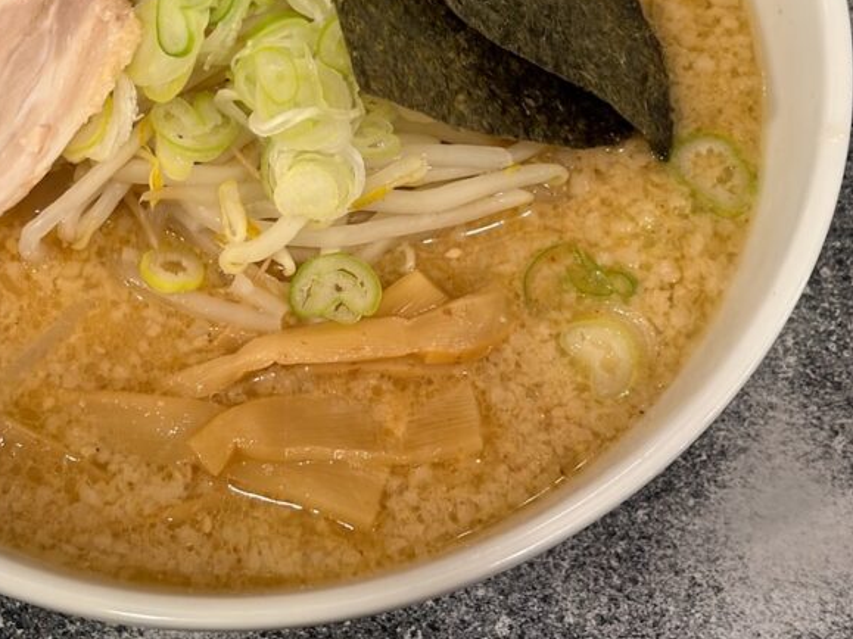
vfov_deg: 15.9
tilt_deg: -63.7
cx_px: 243
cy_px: 99
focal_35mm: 92
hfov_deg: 21.2
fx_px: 2267
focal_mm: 5.96
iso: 100
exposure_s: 1/33
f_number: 1.6
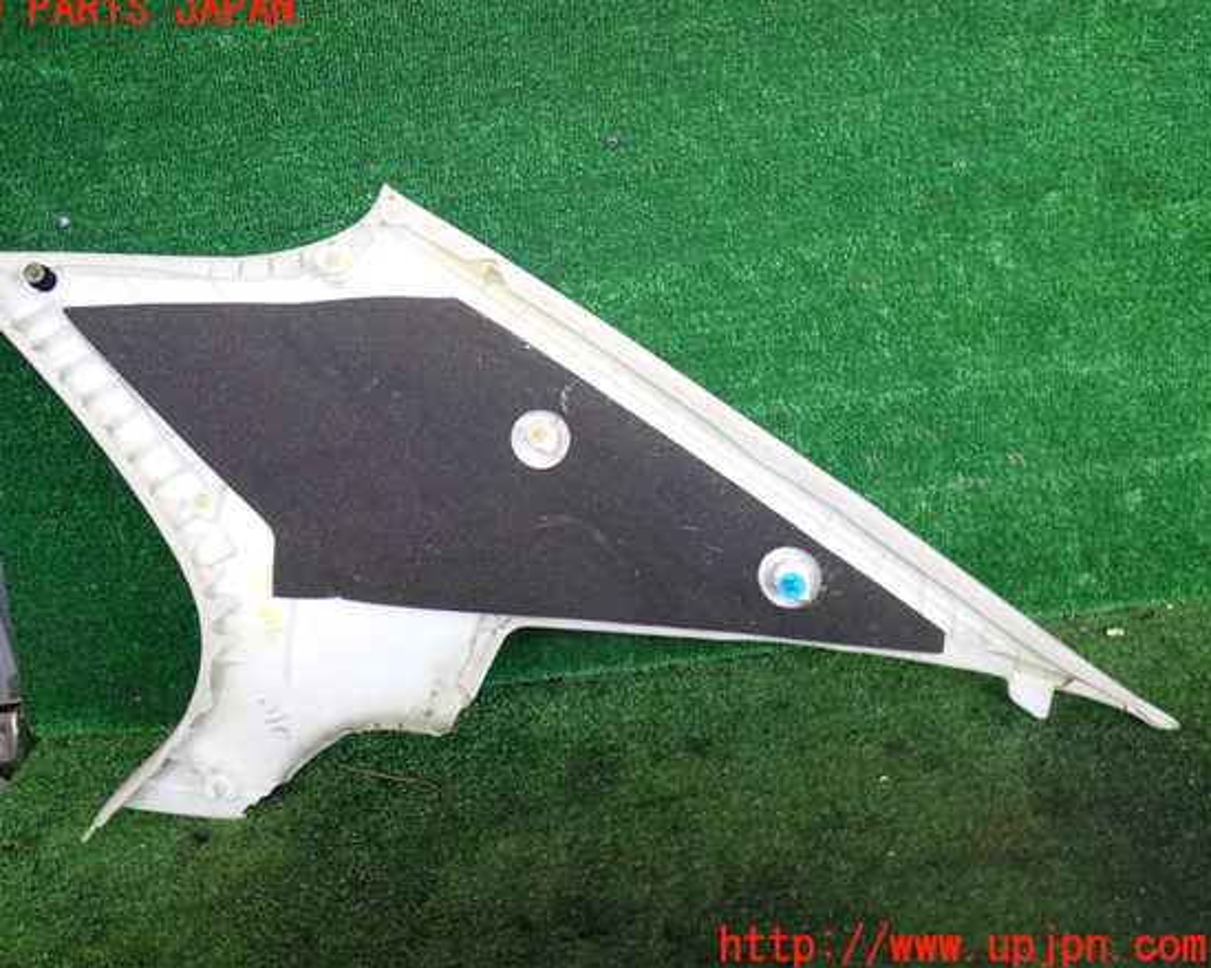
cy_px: 478
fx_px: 1147
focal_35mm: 32
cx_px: 556
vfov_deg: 45.8
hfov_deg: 55.6
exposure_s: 1/125
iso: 160
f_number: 2.3
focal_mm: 5.4
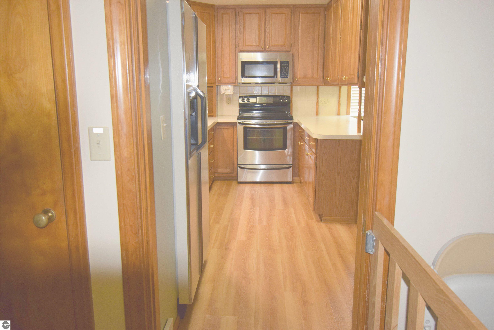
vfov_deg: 43.6
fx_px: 412
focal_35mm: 30
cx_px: 247
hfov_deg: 61.9
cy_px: 165
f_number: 5.6
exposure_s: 1/60
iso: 2000
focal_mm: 20
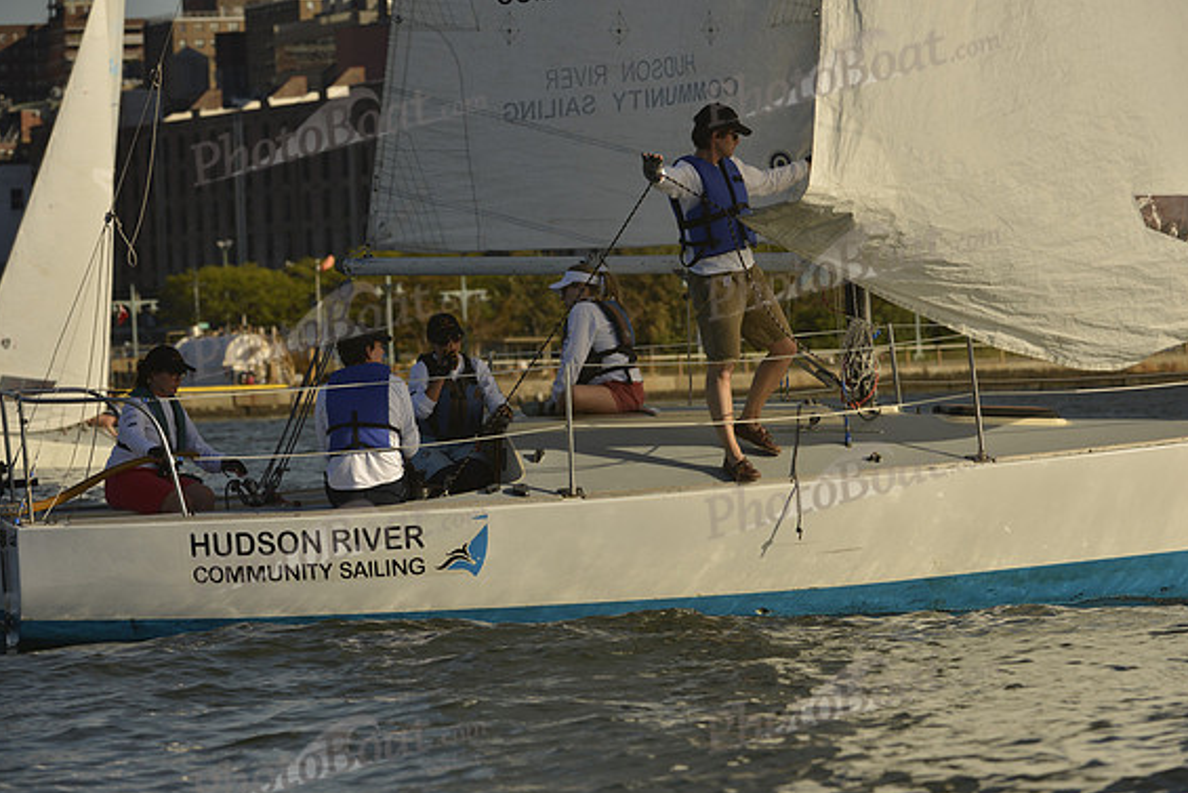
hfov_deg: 9.1
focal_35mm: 226
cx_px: 597
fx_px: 7459
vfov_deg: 6.1
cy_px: 405
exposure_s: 1/1250
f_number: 8
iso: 200
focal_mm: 220
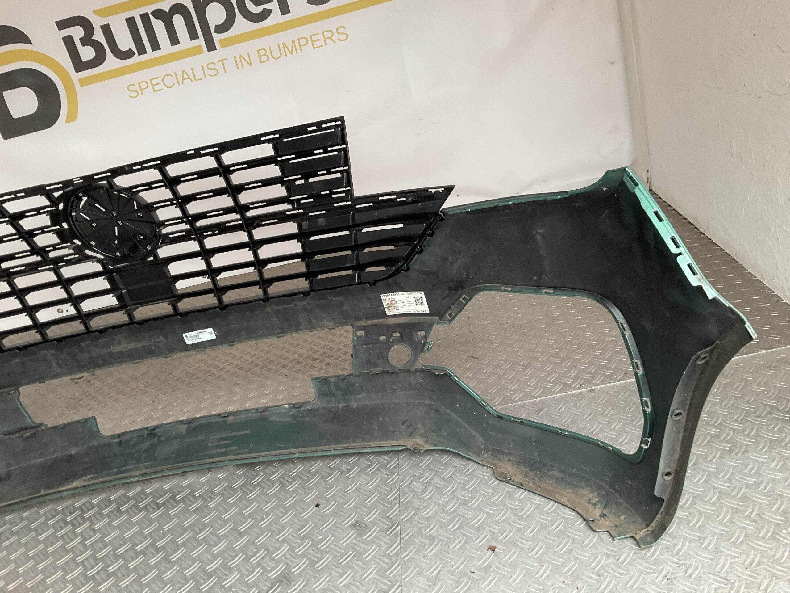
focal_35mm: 29
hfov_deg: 61.7
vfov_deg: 48.2
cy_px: 296
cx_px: 395
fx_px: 662
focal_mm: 3
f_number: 1.8
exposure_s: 1/50
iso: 64
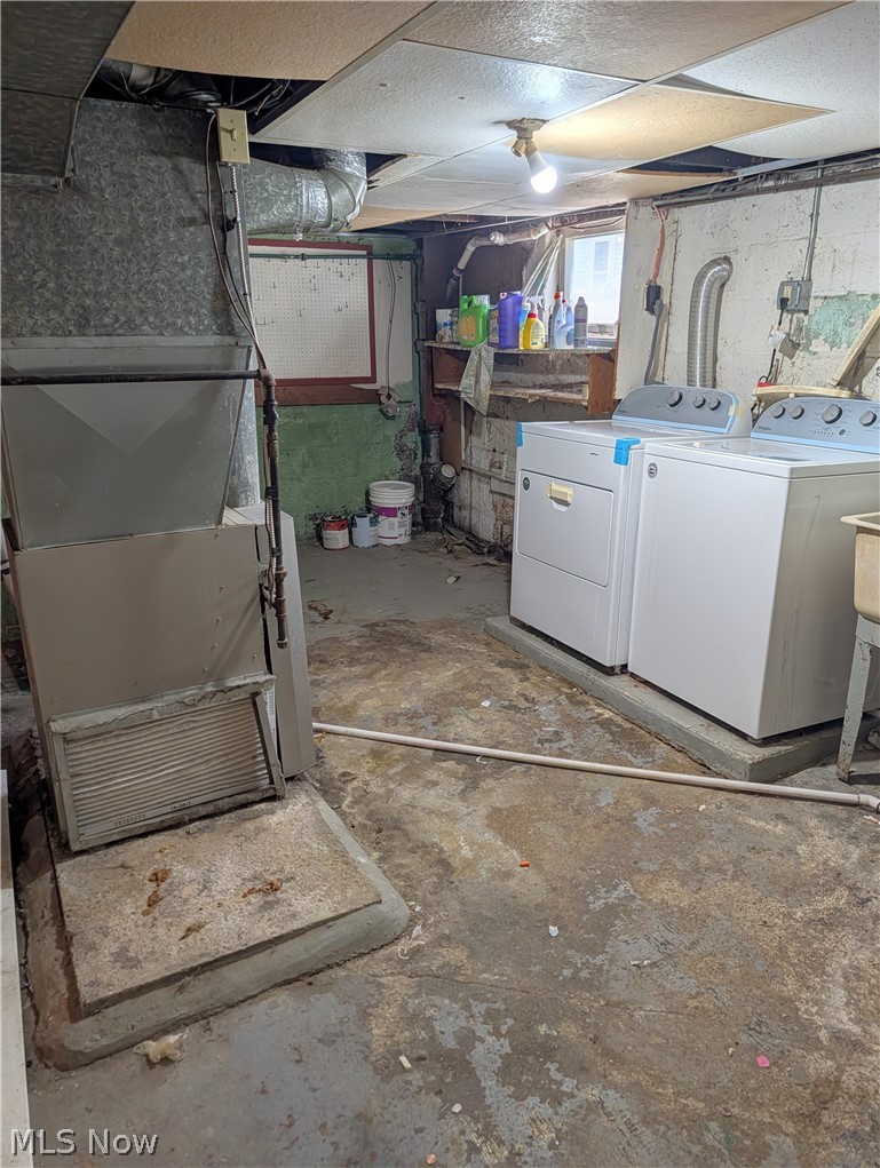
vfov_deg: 71.5
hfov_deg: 56.9
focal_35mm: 24
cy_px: 584
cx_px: 440
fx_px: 811
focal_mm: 6.9
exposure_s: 1/120
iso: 29
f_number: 1.68
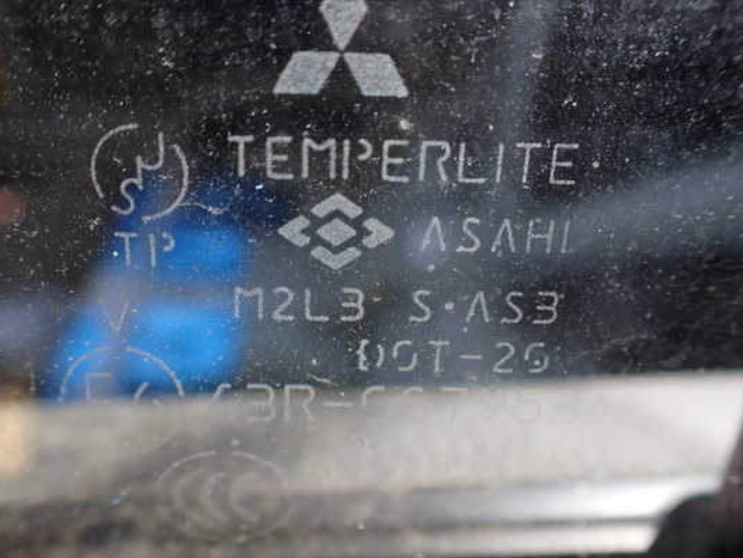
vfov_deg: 41.8
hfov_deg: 53.9
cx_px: 338
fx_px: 730
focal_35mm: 34
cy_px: 283
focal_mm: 5.4
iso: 100
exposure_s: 1/160
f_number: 2.3
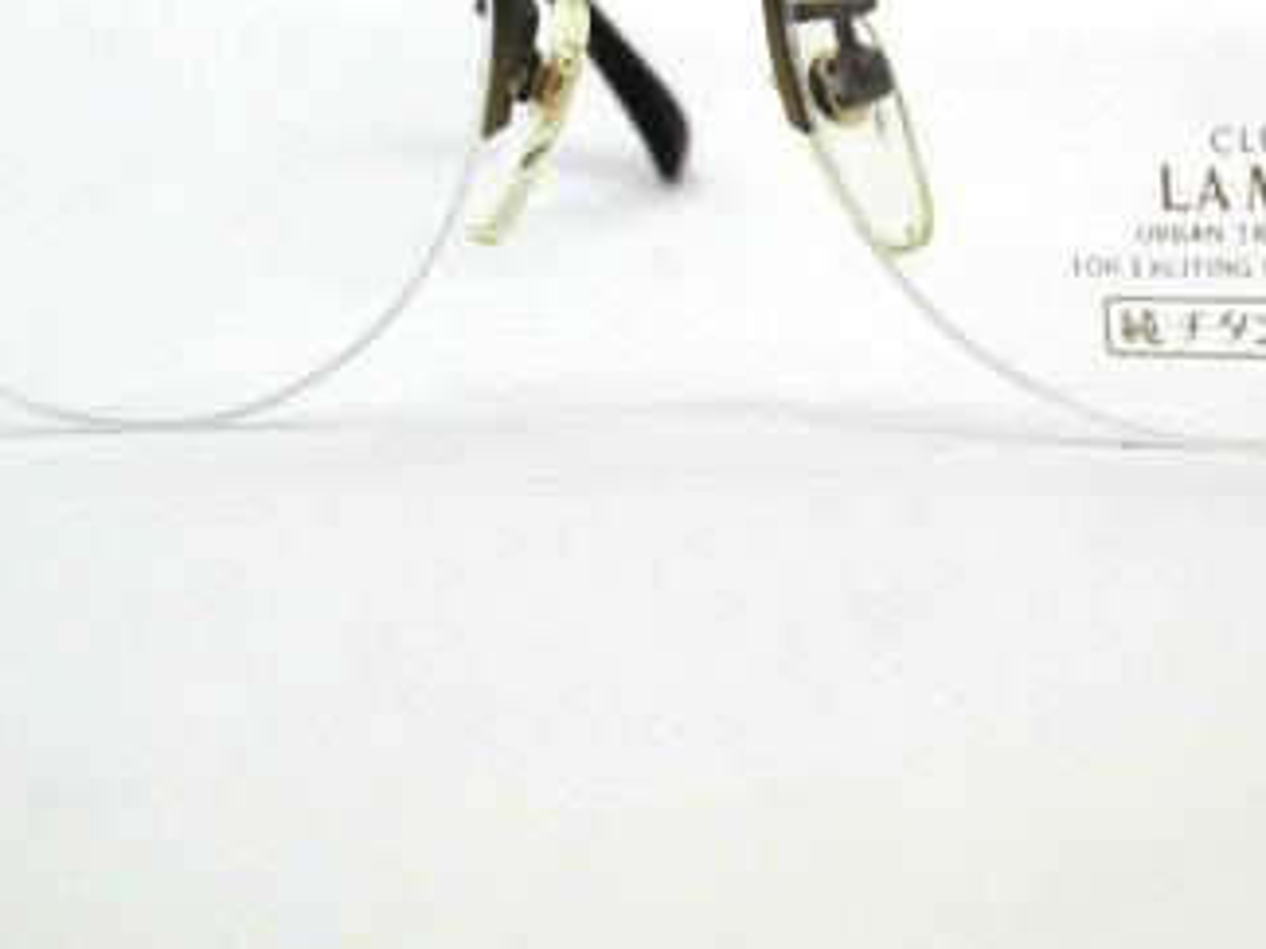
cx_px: 840
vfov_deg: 10.2
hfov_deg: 13.7
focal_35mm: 144
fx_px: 5266
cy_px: 59
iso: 100
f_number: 4.4
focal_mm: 13
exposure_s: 1/60
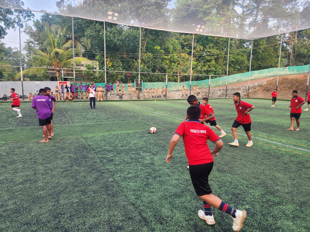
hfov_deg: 73.9
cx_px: 155
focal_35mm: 23
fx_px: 206
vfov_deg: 58.9
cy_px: 116
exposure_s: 1/180
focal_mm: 6.4
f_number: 1.8
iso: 64
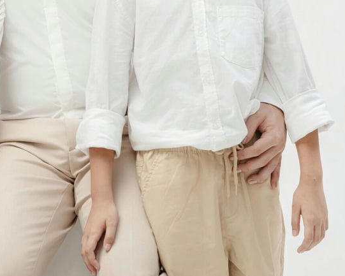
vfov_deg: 8.9
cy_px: -27
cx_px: 17
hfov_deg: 11.1
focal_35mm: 172
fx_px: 1757
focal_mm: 62
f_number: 4.5
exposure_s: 1/160
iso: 500
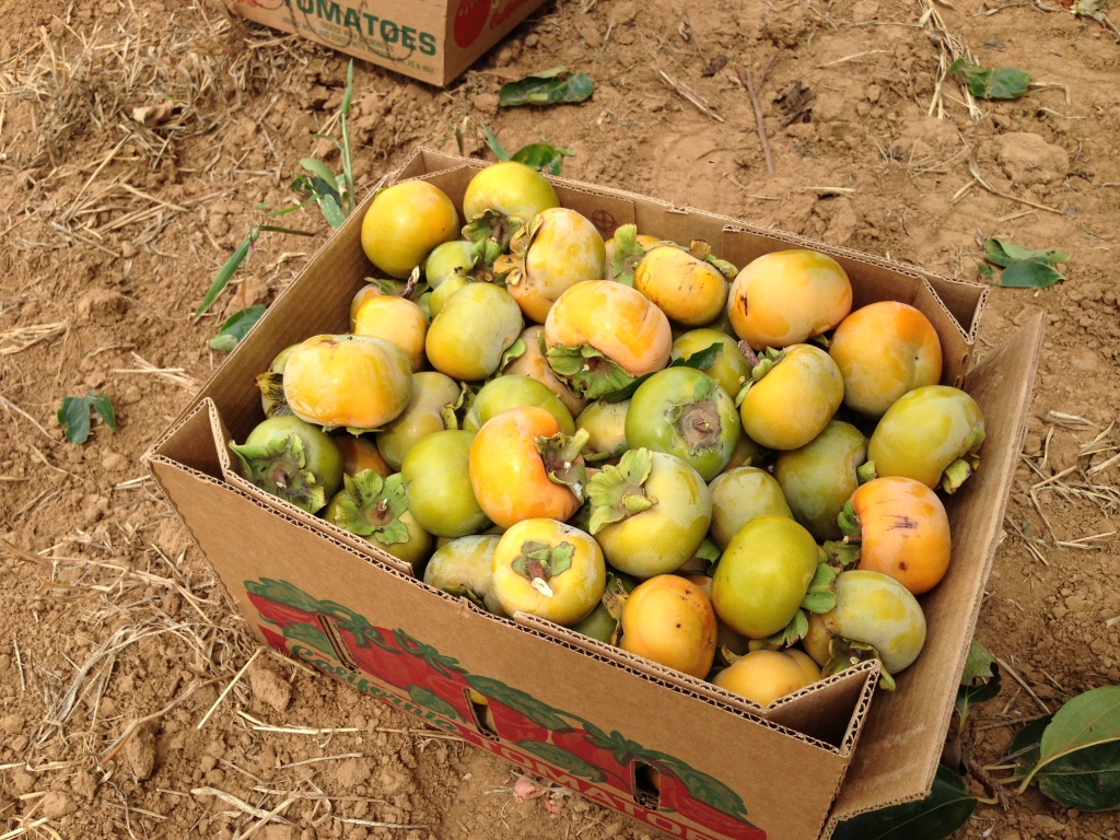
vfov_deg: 42.9
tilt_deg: -51.0
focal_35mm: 33
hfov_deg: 55.4
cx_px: 560
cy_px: 420
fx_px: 1068
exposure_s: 1/763
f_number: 2.4
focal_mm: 4.12
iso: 50
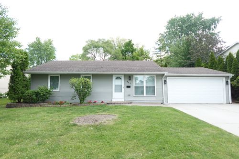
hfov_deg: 84.0
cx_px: 120
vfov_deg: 61.9
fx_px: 133
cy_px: 80
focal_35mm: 20
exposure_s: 1/640
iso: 125
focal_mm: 7.6
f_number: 2
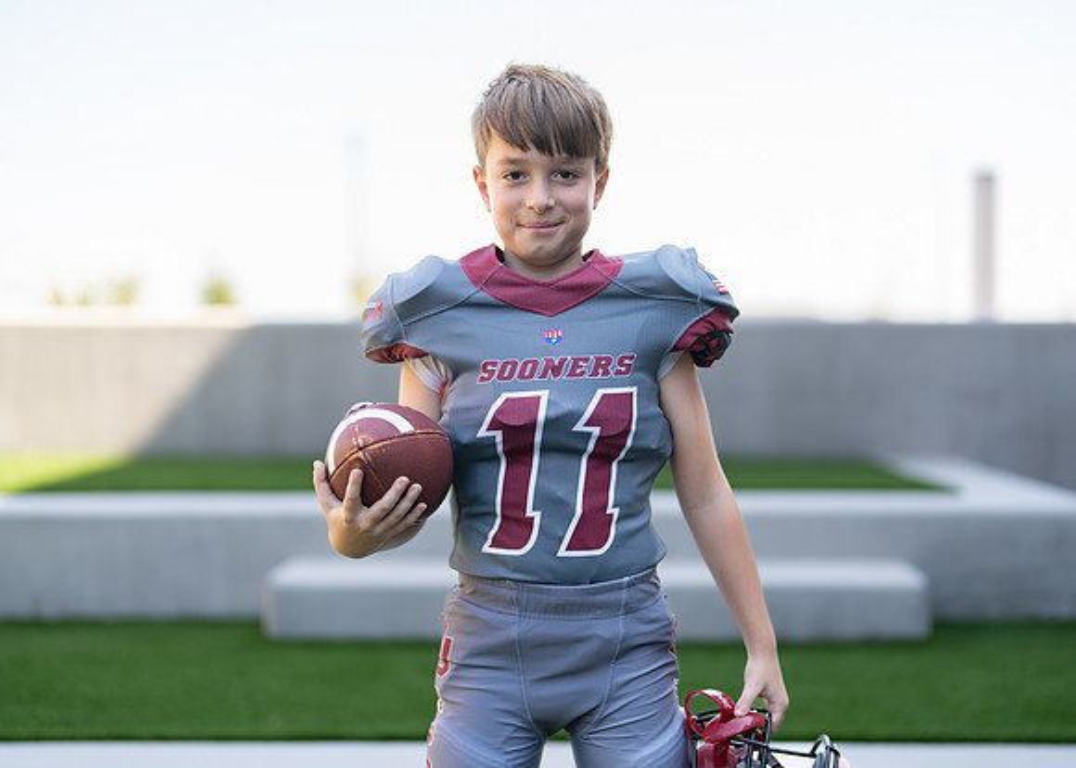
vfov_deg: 25.0
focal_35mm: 57
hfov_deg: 34.5
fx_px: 1733
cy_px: 370
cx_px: 562
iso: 100
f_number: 1.2
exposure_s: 1/1600
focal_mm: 50
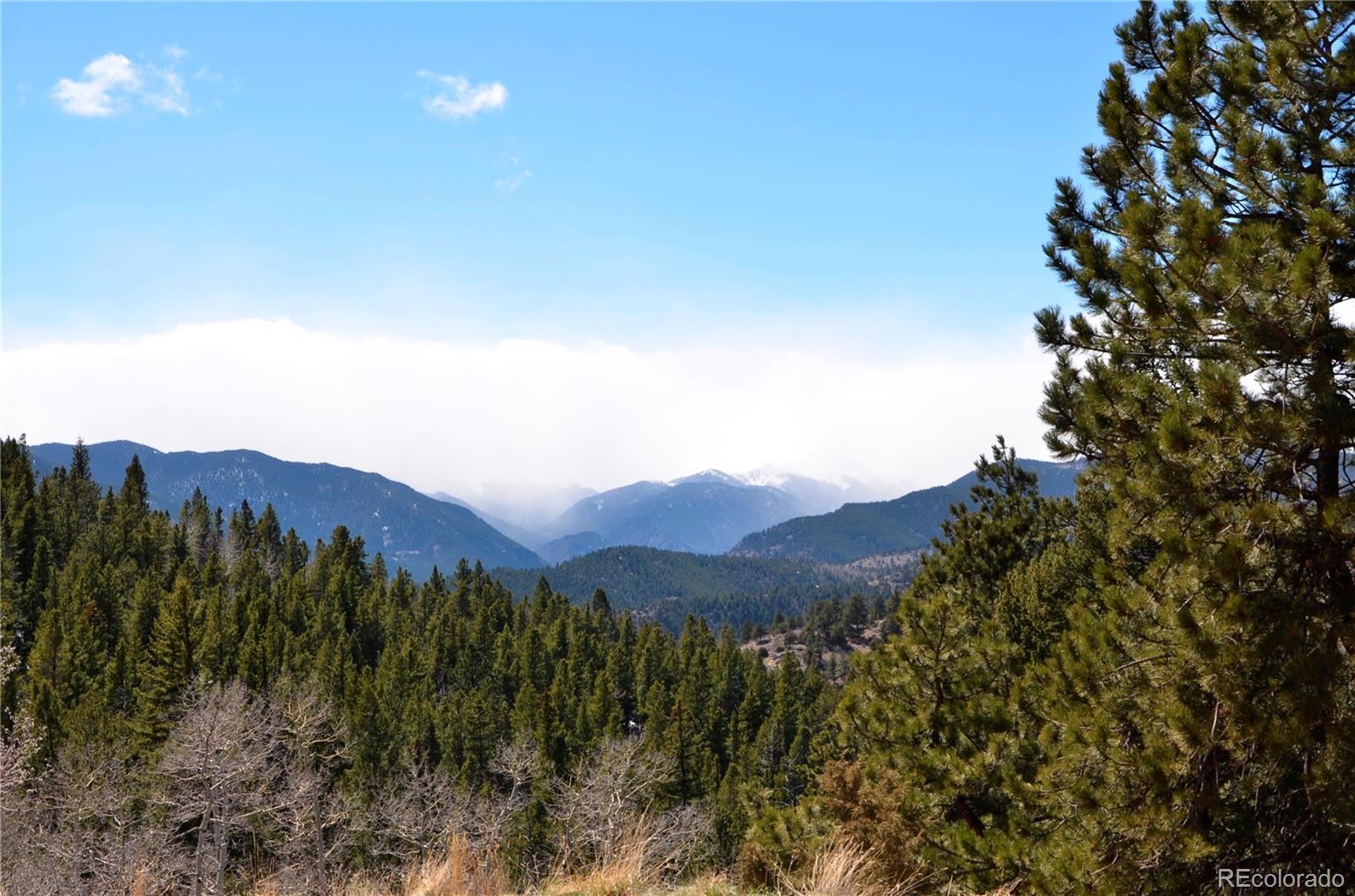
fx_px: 1803
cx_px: 678
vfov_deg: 27.9
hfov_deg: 41.2
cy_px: 448
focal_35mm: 48
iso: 100
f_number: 8
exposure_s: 1/250
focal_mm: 32
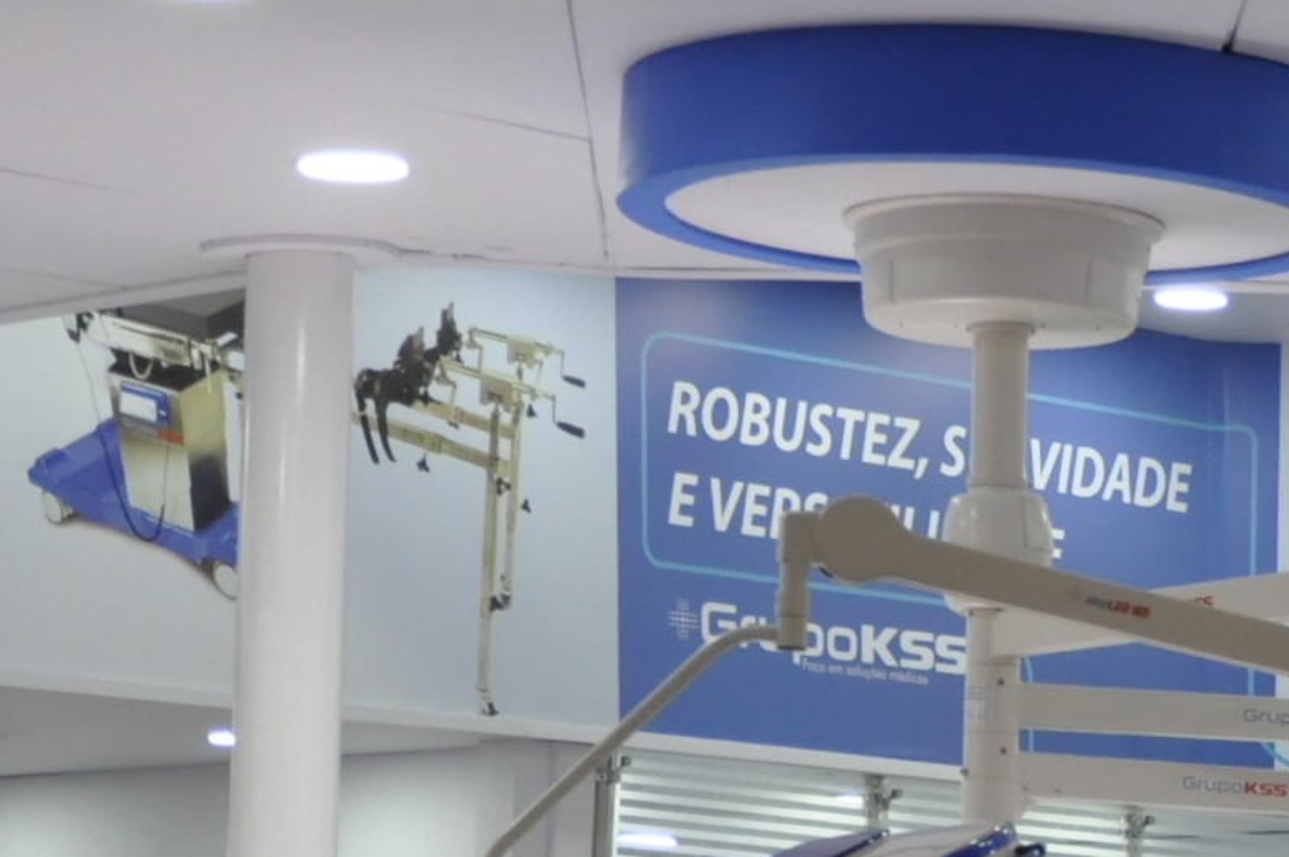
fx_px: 6618
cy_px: 822
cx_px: 1472
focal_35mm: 185
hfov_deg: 11.0
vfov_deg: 7.4
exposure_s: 1/100
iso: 800
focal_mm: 30
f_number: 5
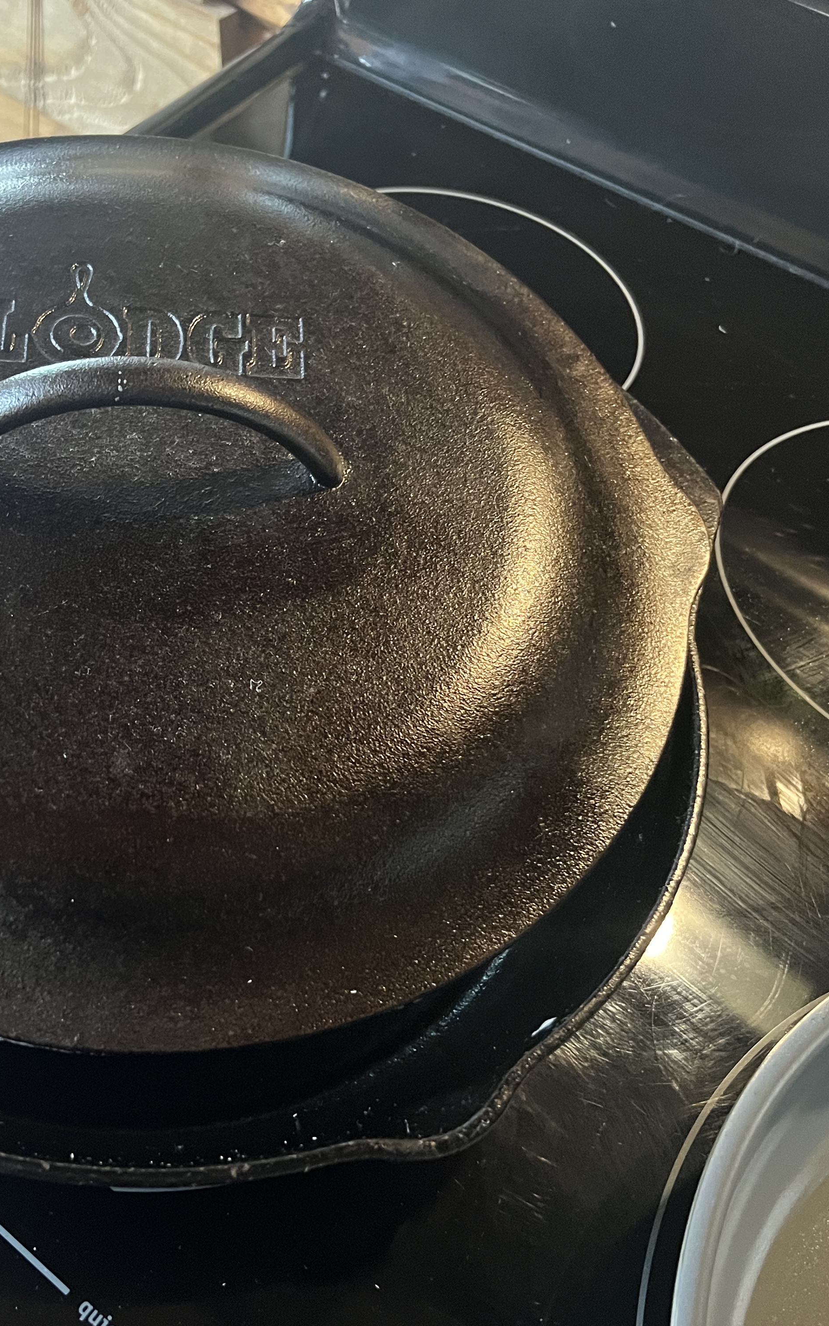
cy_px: 660
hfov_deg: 32.5
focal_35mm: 37
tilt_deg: -52.8
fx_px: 1337
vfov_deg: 52.7
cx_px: 62
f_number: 1.5
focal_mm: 5.7
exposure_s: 1/40
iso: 640
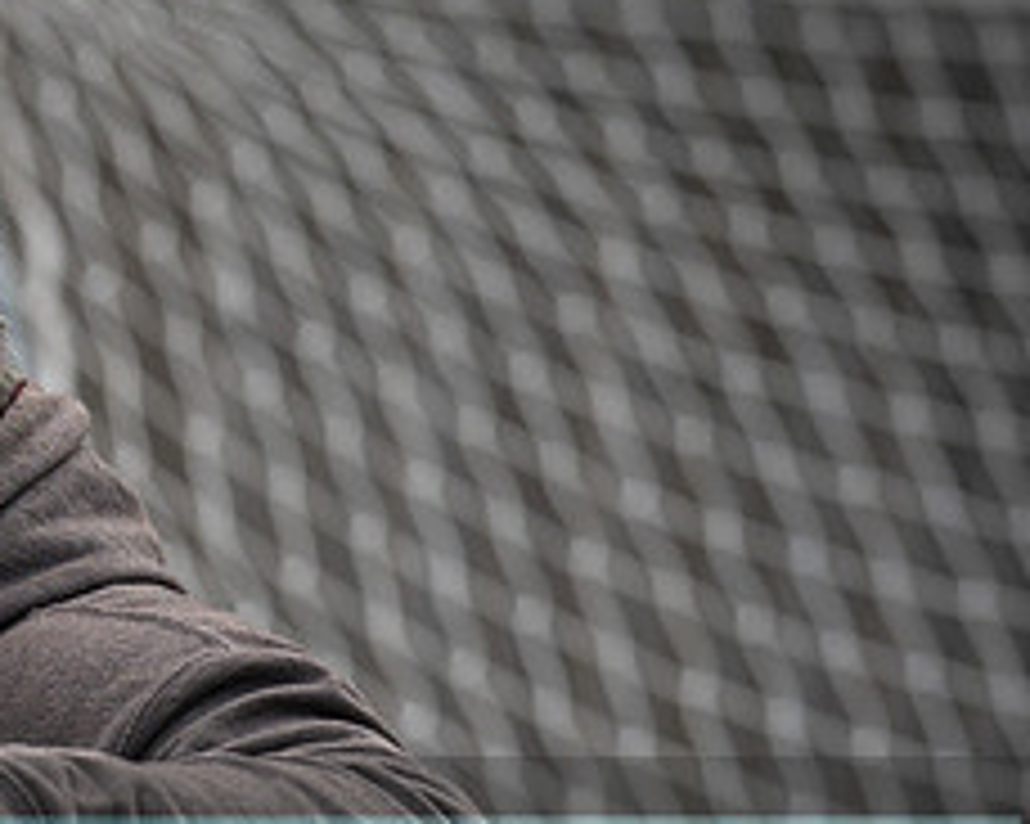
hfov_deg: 3.4
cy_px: 434
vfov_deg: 2.7
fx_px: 17277
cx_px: -370
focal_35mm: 567
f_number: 4
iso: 200
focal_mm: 135
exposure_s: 1/1150
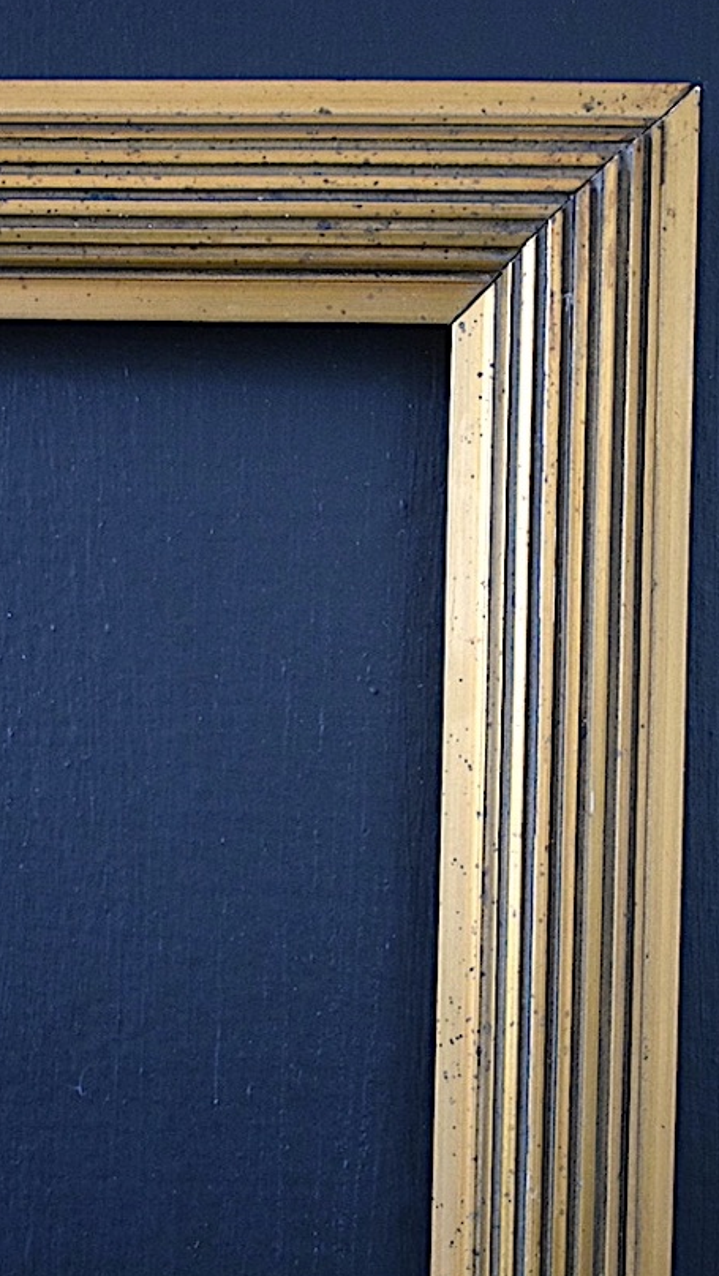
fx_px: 2371
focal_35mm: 70
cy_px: 750
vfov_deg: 30.1
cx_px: 375
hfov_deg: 17.2
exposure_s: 1/30
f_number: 4.2
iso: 3200
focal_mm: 30
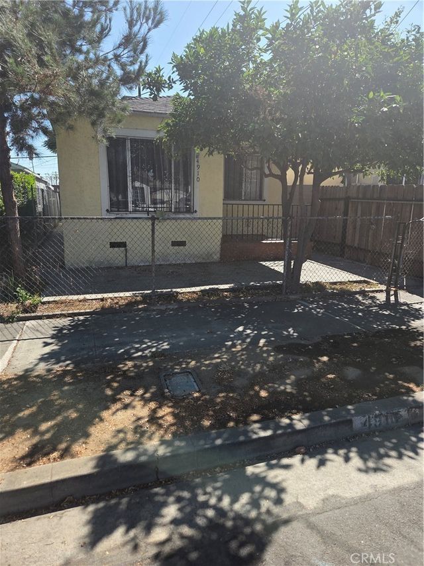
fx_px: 376
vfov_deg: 73.9
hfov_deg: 58.9
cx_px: 212
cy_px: 283
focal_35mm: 23
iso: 80
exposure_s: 1/2524
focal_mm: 5.4
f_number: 1.8
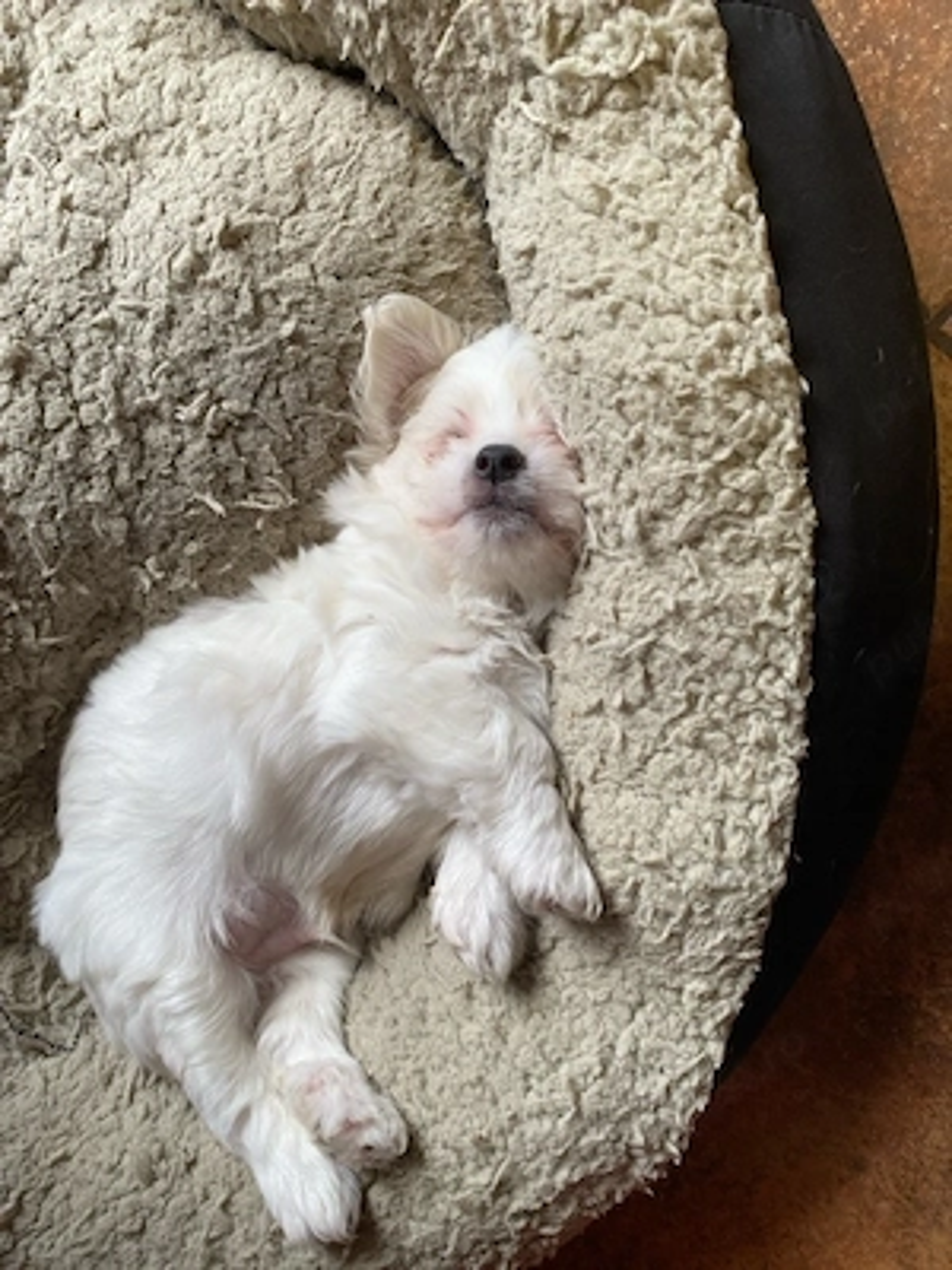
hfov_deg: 53.1
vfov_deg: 67.3
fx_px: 953
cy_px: 635
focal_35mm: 26
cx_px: 476
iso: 125
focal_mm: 4.25
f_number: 1.8
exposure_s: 1/94
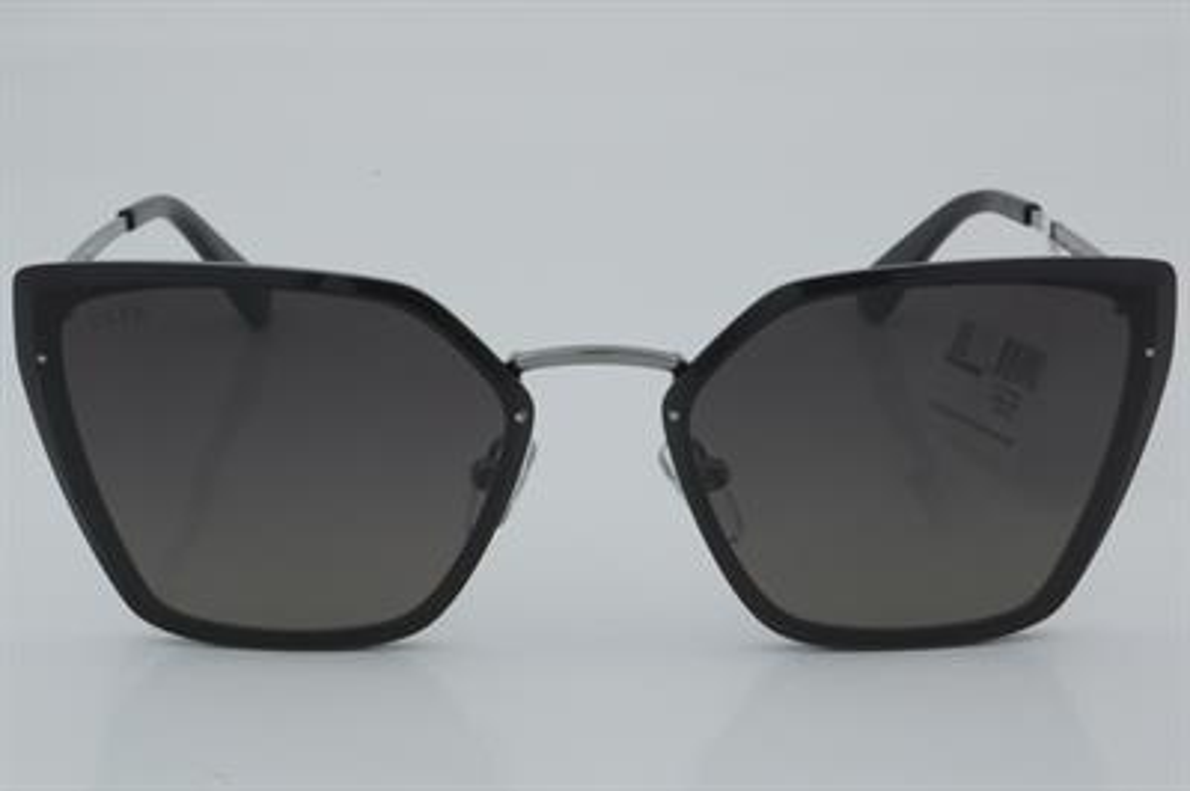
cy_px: 396
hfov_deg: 24.6
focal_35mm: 82
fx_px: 2725
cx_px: 595
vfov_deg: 16.5
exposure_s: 1/4
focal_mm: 55
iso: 100
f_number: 32
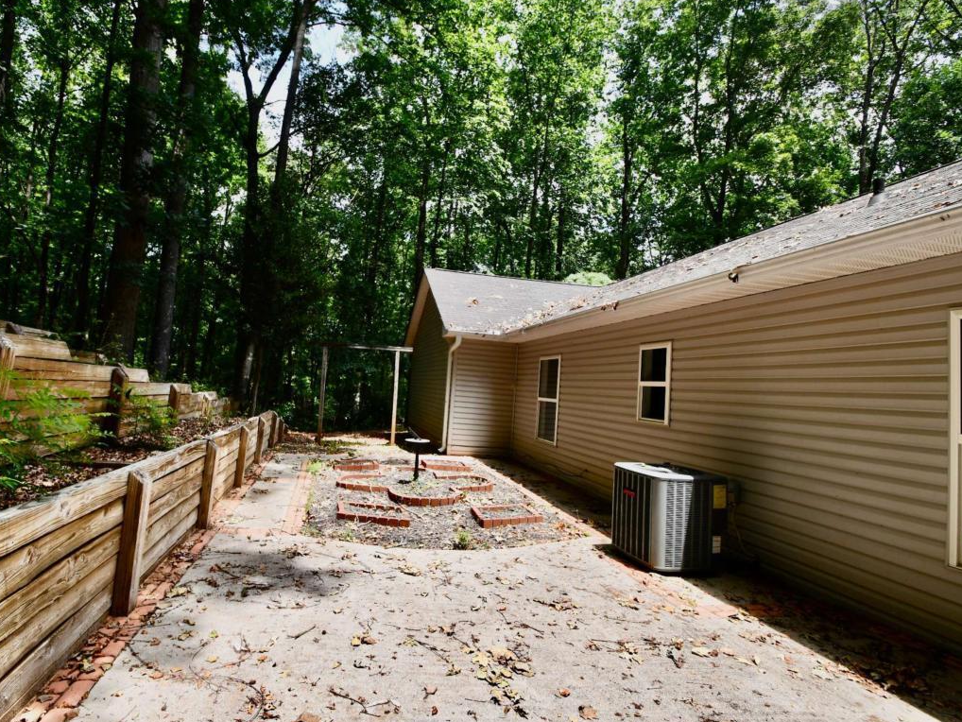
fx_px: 473
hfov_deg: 90.7
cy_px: 350
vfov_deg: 74.7
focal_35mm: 17
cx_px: 435
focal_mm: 10
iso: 200
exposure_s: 1/250
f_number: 7.1
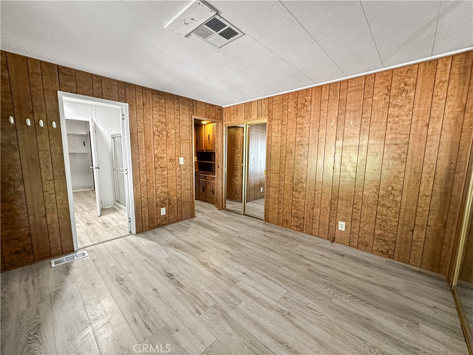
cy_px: 178
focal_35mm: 14
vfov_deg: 85.7
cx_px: 236
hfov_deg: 102.1
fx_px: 191
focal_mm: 2.22
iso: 500
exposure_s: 1/60
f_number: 2.2
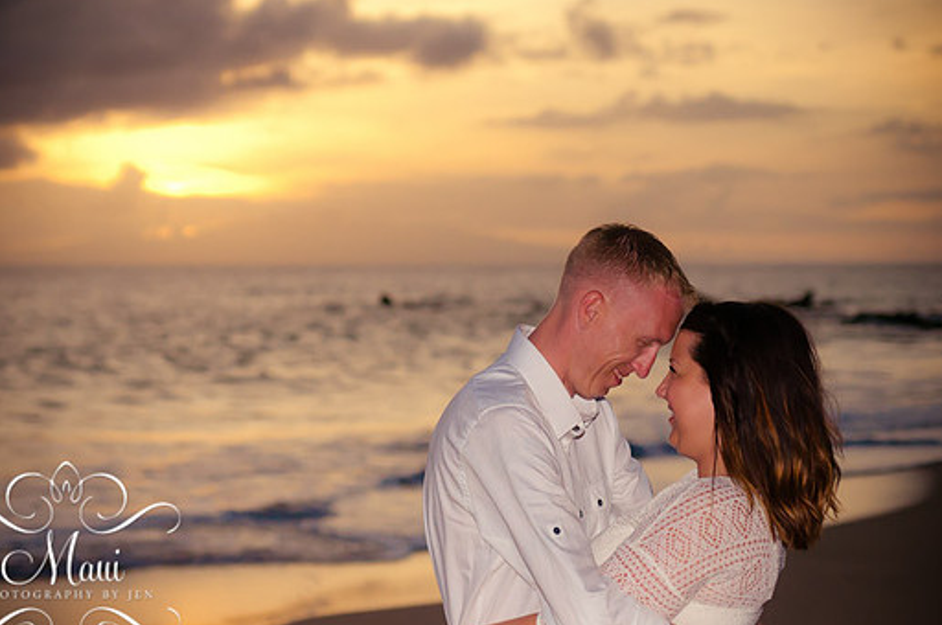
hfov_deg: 20.0
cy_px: 335
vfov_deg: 13.4
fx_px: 2666
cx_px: 458
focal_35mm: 102
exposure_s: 1/4000
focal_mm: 60
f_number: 2.8
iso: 800
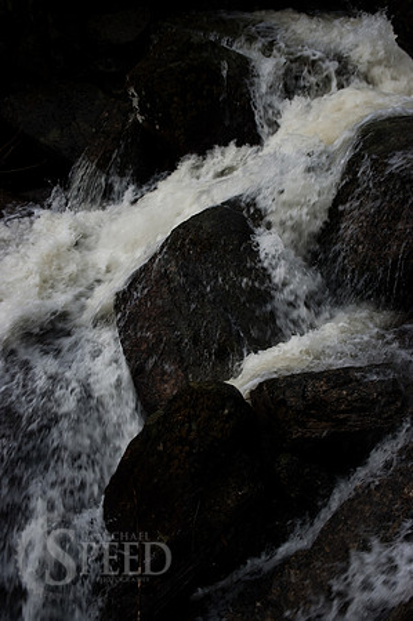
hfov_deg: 28.9
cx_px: 206
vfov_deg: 42.4
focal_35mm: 46
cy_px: 310
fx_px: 802
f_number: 4
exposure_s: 1/100
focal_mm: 31
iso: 200
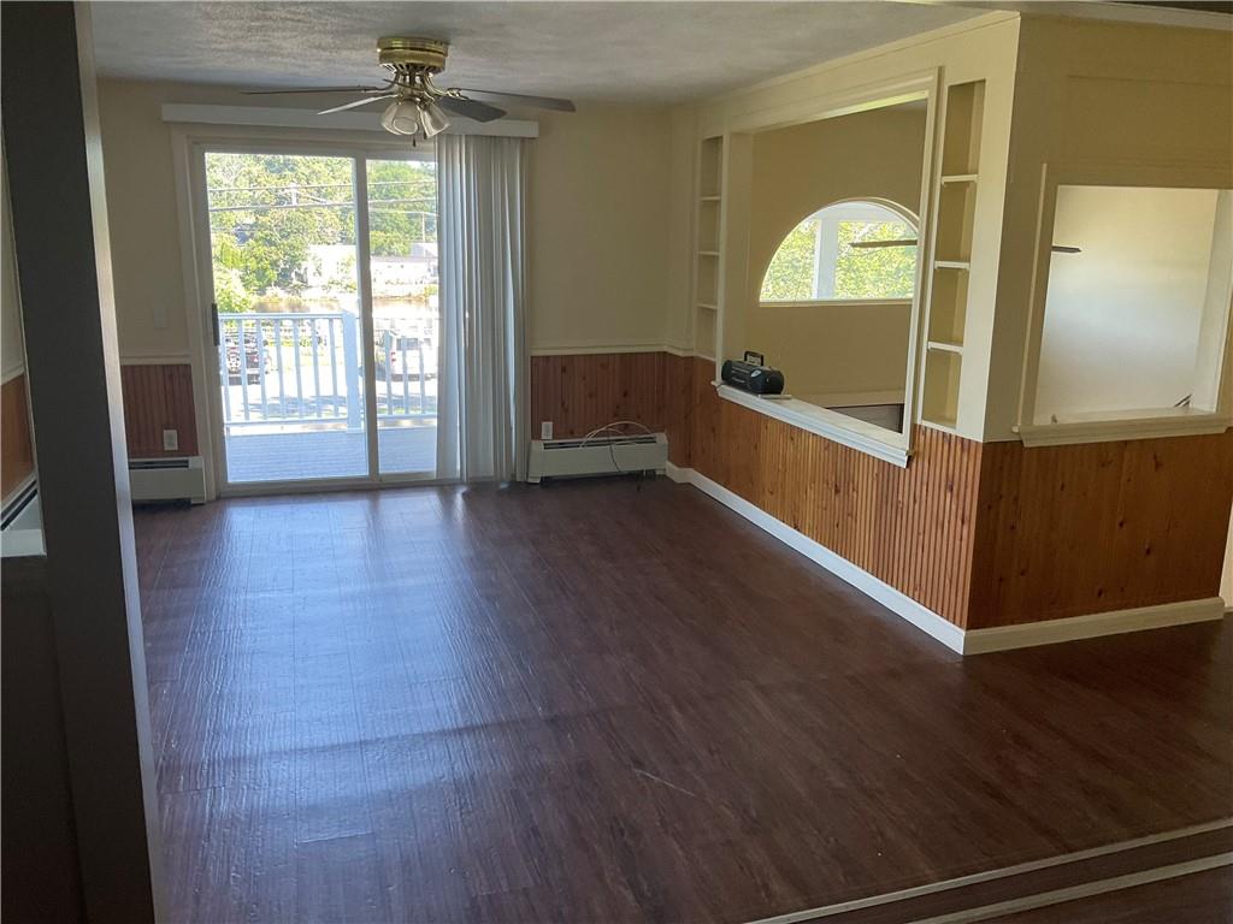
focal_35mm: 29
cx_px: 616
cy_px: 462
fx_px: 1033
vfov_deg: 48.2
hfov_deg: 61.7
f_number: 1.8
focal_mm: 3
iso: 64
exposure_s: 1/122
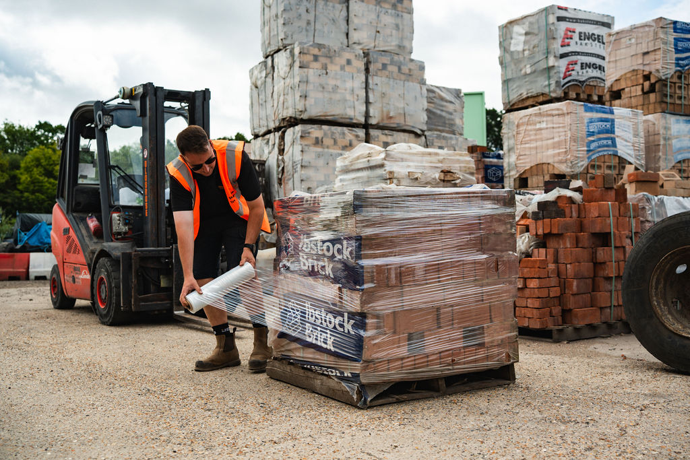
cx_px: 345
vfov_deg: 36.4
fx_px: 699
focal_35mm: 36
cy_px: 239
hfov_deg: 52.5
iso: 125
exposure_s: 1/500
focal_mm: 35
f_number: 3.5
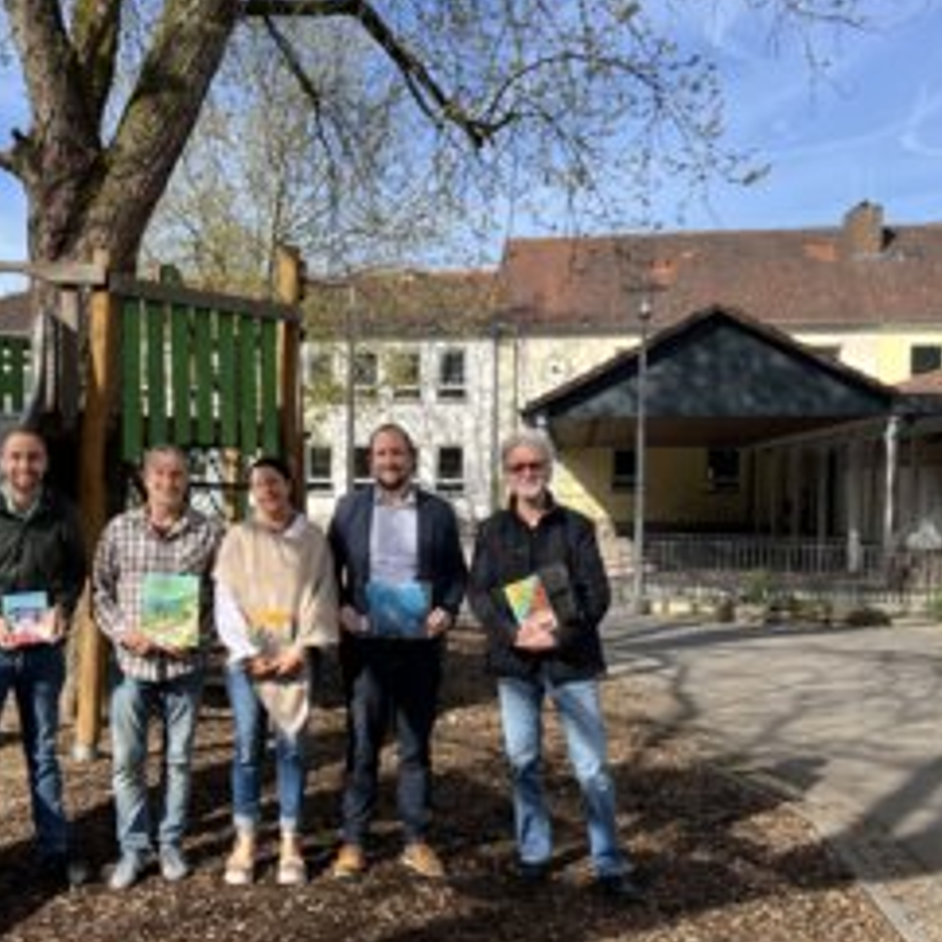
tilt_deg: -3.6
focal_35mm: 38
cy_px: 533
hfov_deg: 43.4
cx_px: 335
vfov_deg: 43.8
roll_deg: -0.5
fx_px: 1170
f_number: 1.5
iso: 50
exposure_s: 1/2252
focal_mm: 5.7
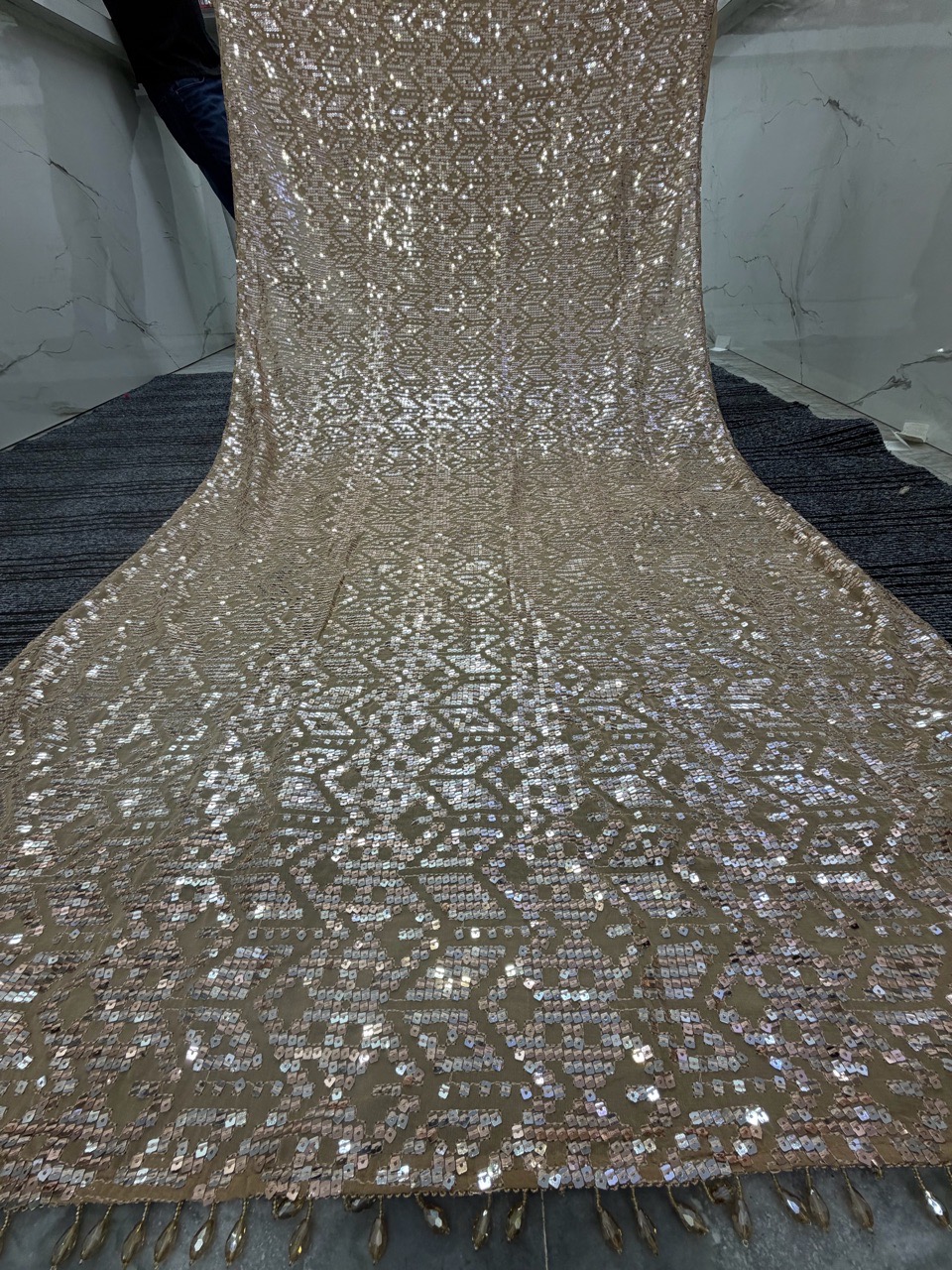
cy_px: 635
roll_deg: +2.7
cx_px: 476
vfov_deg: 102.1
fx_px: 513
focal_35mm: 14
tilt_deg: -37.7
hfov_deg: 85.7
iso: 80
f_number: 2.2
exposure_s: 1/100
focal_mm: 2.22
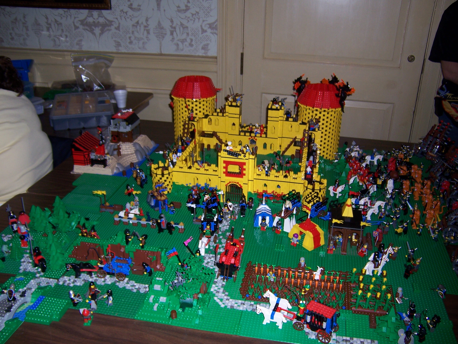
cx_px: 229
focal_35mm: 33
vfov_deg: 42.9
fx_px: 437
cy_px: 172
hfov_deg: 55.4
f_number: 2.8
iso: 80
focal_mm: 5.5
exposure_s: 1/60
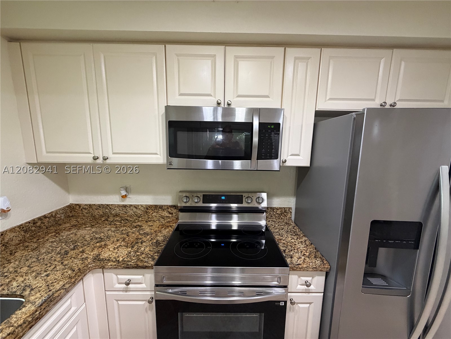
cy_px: 170
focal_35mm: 14
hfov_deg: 102.1
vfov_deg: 85.7
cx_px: 226
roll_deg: -0.9
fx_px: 182
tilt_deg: -8.4
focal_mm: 2.22
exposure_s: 1/60
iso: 400
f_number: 2.2
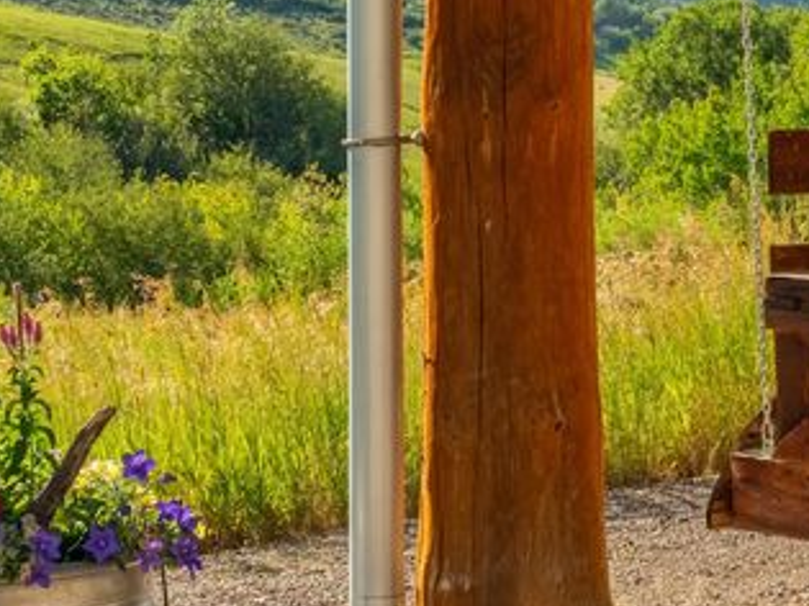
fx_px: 3478
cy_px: 135
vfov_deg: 9.9
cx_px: 842
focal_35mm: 149
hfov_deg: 13.1
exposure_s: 1/3200
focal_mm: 47.6
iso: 400
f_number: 11
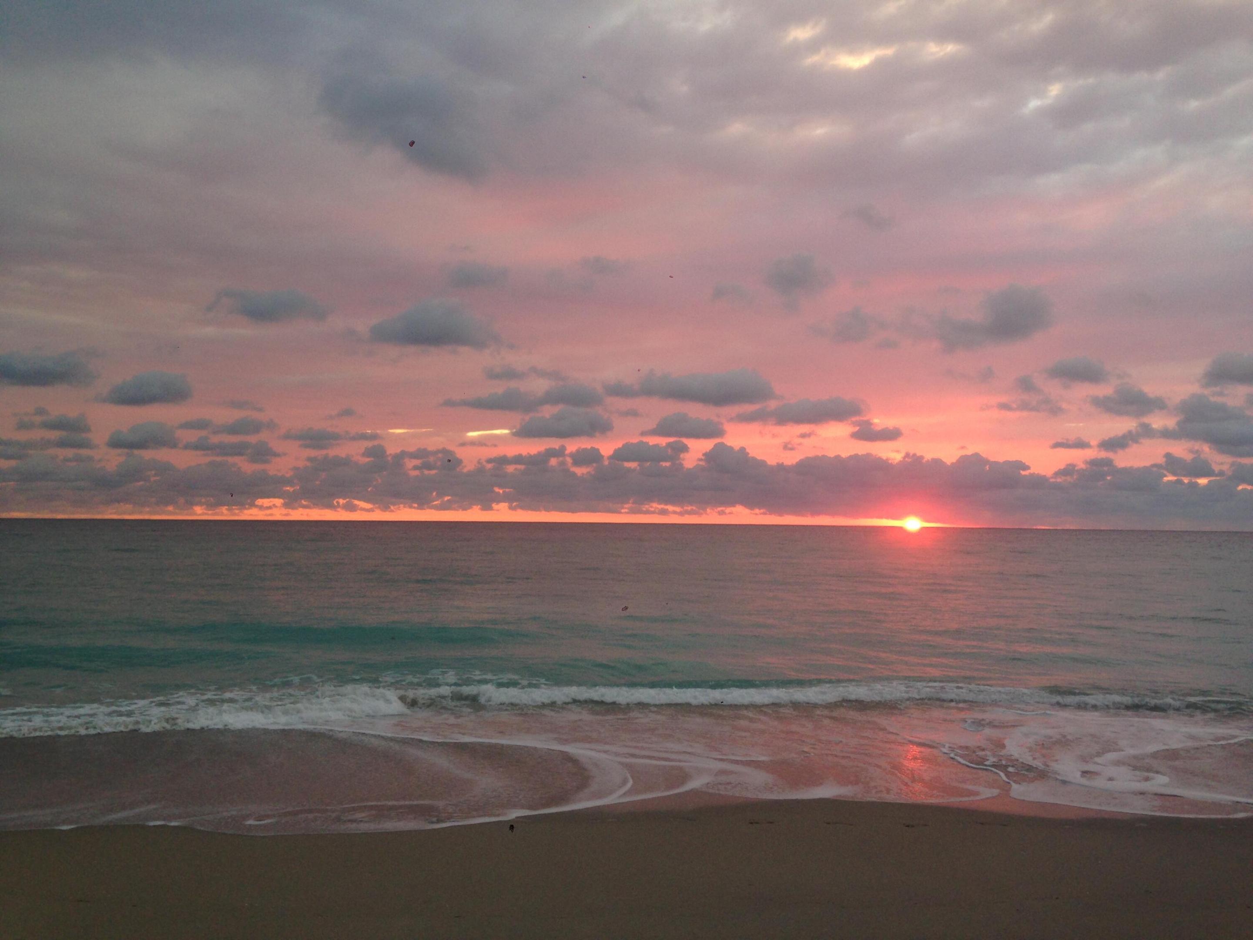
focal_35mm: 33
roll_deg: -1.8
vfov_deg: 42.9
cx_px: 626
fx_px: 1195
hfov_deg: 55.4
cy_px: 470
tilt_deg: +2.1
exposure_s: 1/60
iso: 50
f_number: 2.4
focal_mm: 4.12
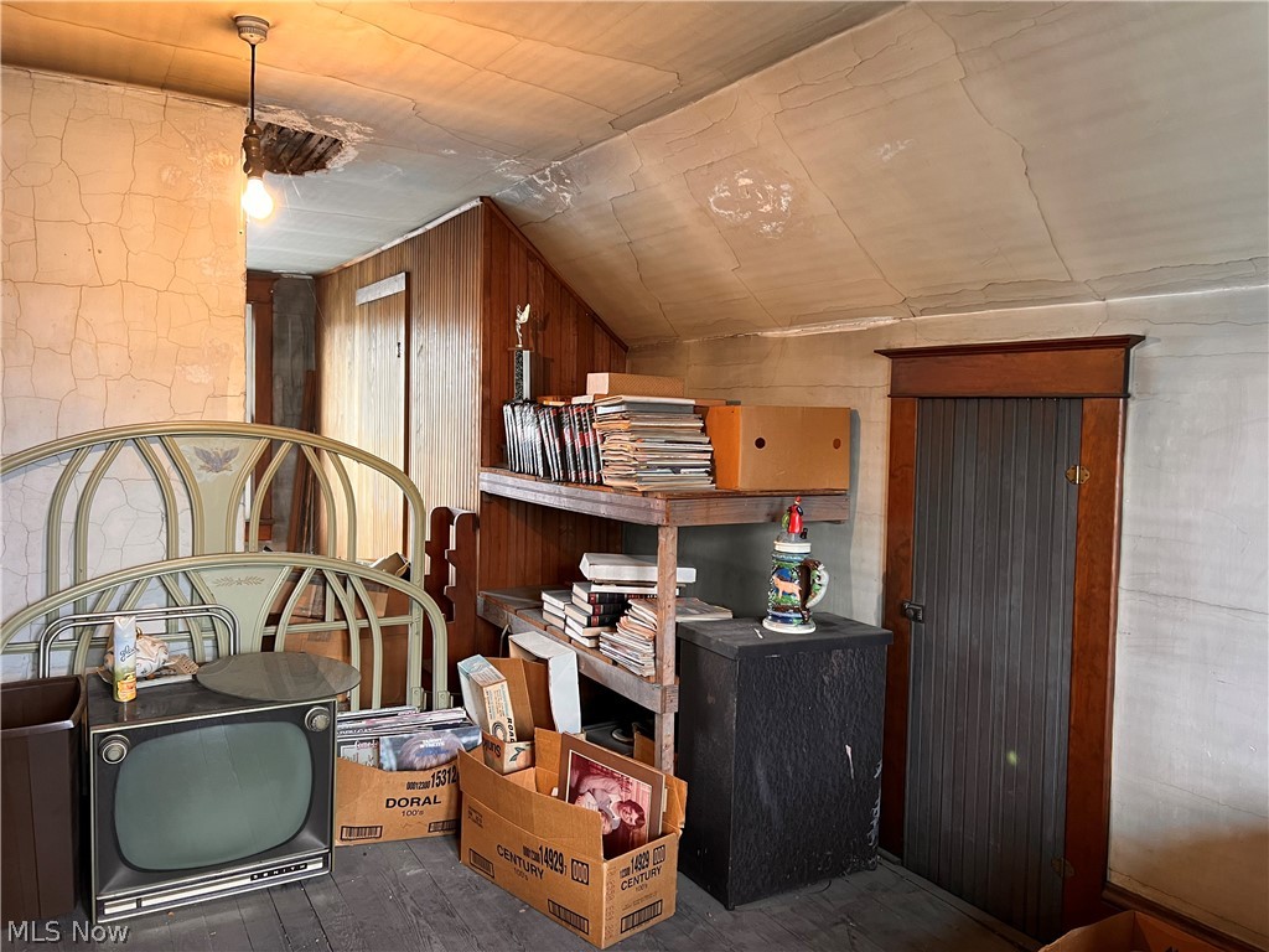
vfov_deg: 53.1
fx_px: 953
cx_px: 634
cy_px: 476
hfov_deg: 67.3
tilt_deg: -3.5
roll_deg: -2.0
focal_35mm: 26
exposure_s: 1/60
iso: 200
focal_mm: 5.7
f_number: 1.5
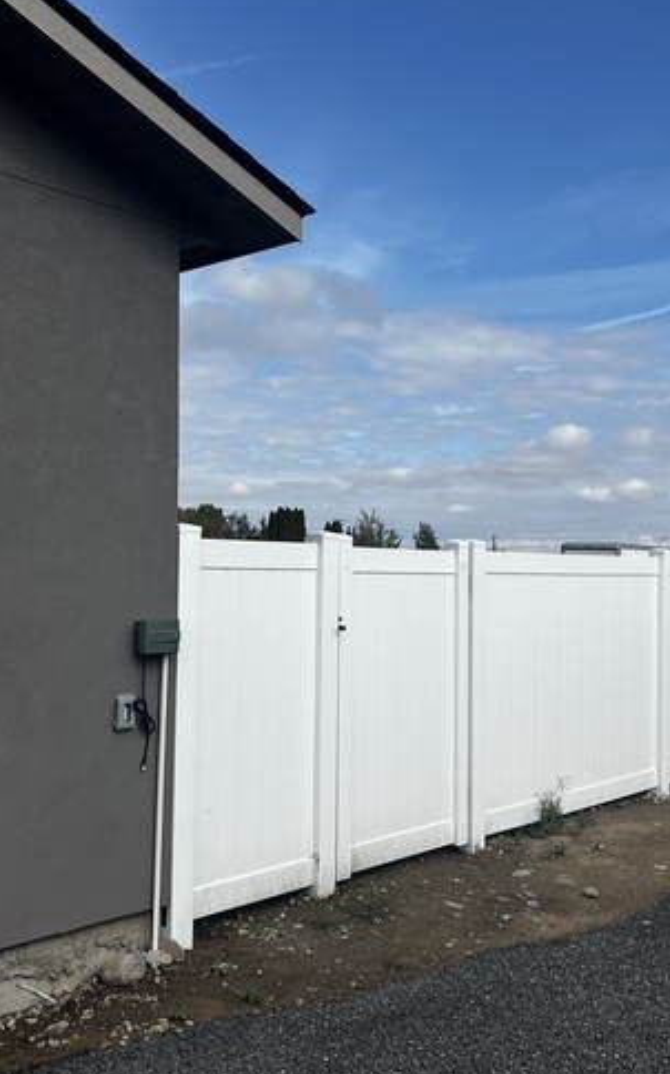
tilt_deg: +1.6
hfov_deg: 33.5
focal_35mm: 38
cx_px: 383
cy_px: 544
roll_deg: -0.3
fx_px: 1112
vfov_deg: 51.6
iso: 50
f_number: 1.5
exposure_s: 1/6993
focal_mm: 5.7
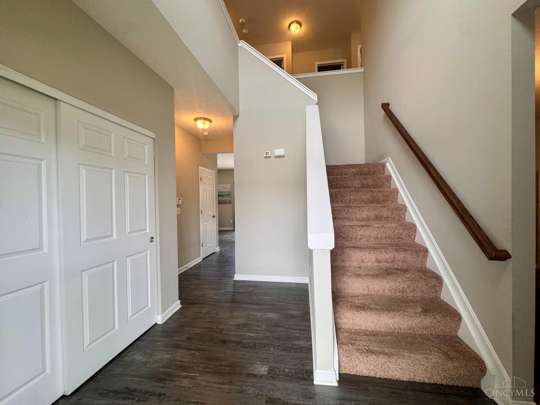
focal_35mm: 14
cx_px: 270
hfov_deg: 102.1
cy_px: 202
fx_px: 218
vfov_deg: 85.7
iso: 80
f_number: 2.2
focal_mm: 2.22
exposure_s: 1/120
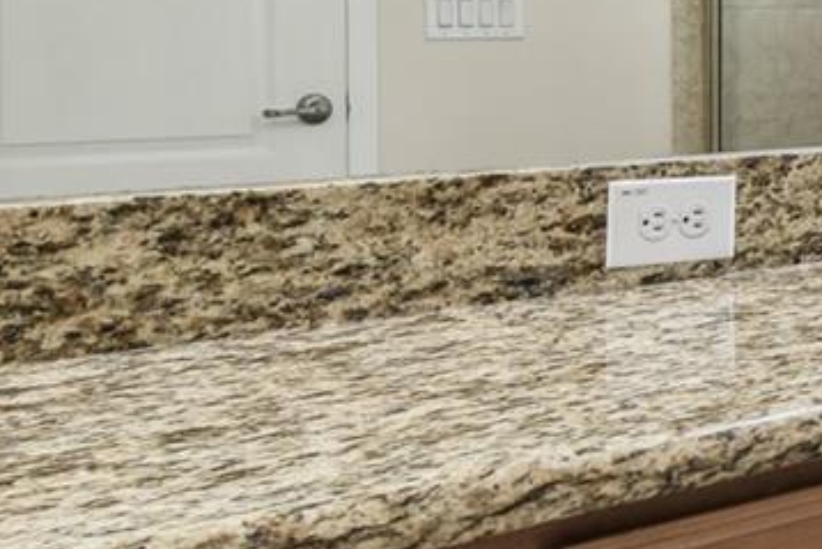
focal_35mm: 67
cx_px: 1304
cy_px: 34
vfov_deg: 19.9
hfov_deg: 22.9
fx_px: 1530
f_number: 7.1
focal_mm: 10
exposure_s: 1/3.33
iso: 100
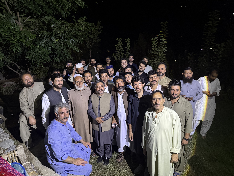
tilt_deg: -18.3
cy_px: 88
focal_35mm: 24
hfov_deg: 71.6
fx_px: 162
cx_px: 117
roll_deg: +2.1
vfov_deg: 56.8
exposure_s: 1/36
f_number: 1.78
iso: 1000
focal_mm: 6.76
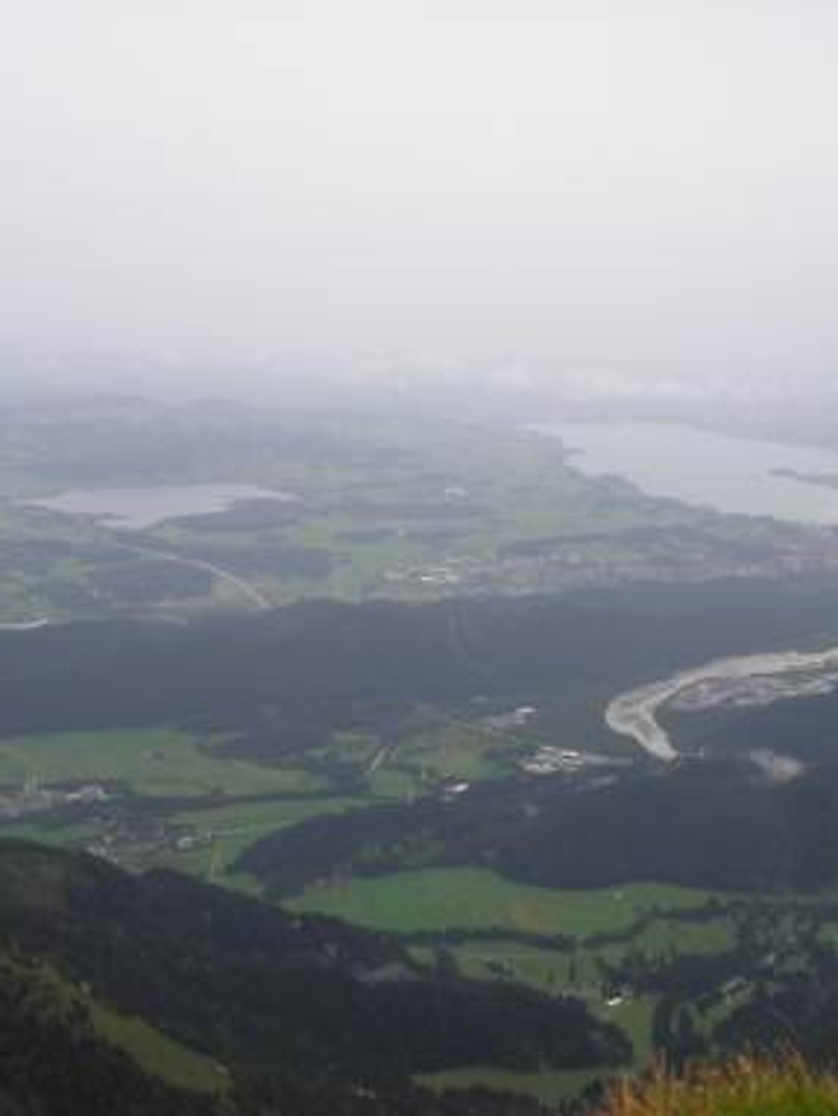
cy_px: 559
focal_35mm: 51
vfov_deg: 37.5
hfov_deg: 28.6
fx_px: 1645
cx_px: 445
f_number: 4.1
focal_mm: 5.8
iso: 50
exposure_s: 1/270
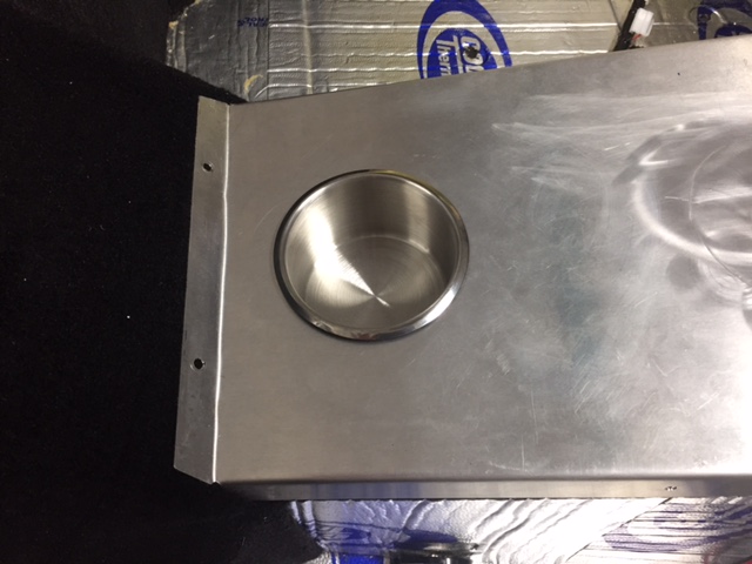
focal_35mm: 29
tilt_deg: -64.9
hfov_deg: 61.7
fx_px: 630
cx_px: 376
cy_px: 282
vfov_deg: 48.2
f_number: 2.2
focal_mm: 4.15
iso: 125
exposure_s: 1/30
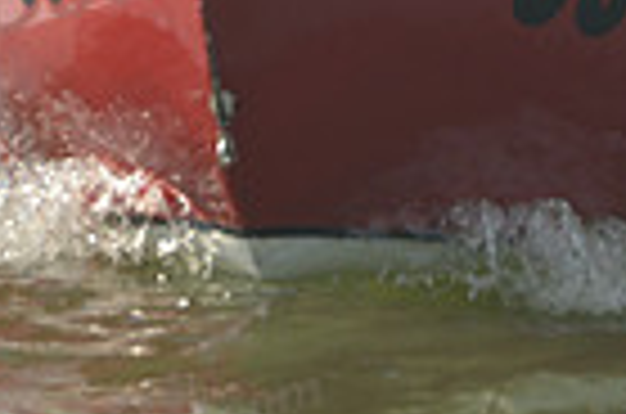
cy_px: -299
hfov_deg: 2.5
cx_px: 558
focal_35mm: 837
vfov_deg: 1.6
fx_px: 14521
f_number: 5
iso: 200
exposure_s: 1/1000
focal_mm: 200
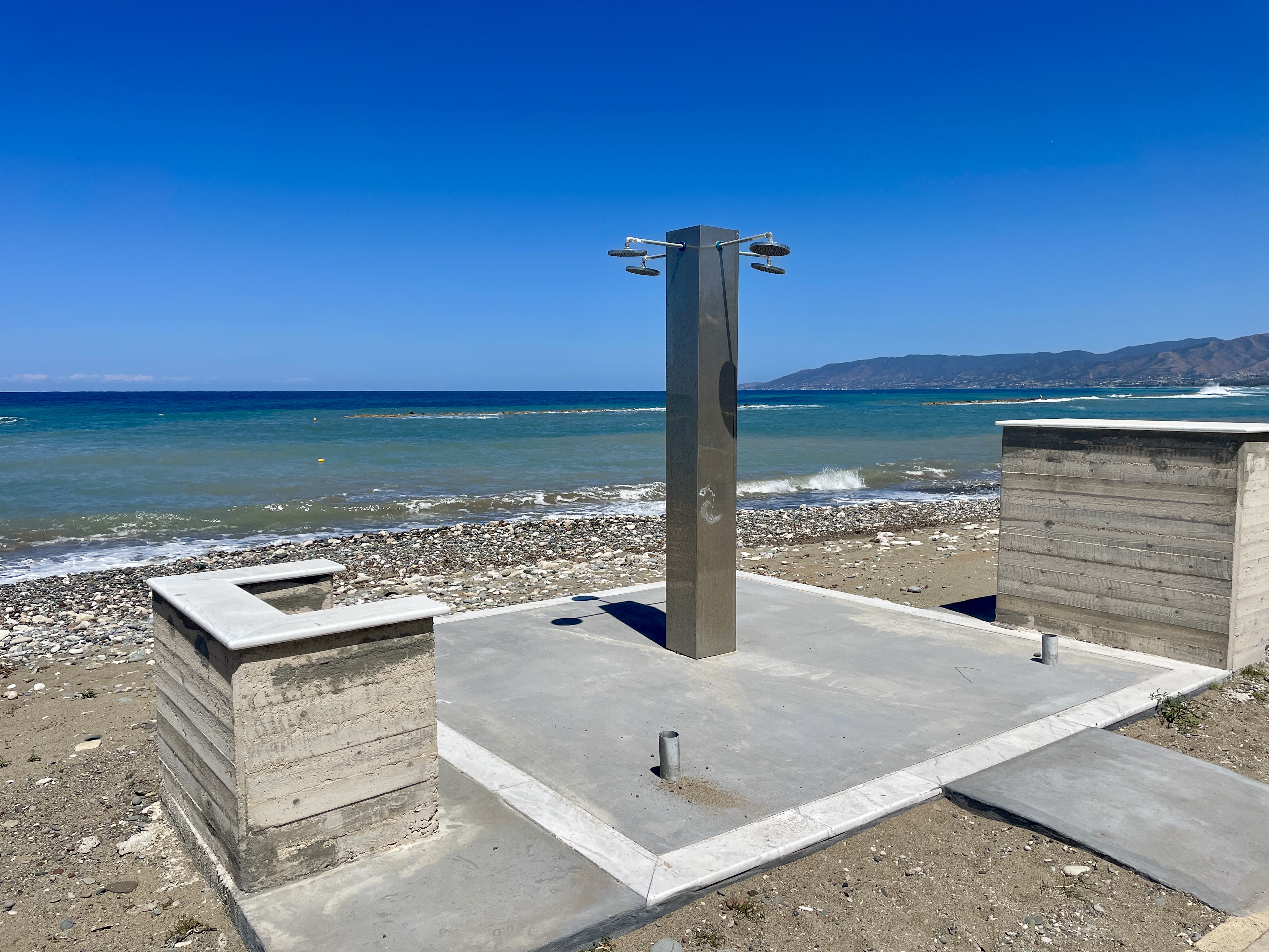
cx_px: 634
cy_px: 476
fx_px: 953
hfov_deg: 67.3
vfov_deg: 53.1
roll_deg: -0.1
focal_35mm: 26
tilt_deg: -5.1
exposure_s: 1/9091
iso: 32
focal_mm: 4.2
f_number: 1.6
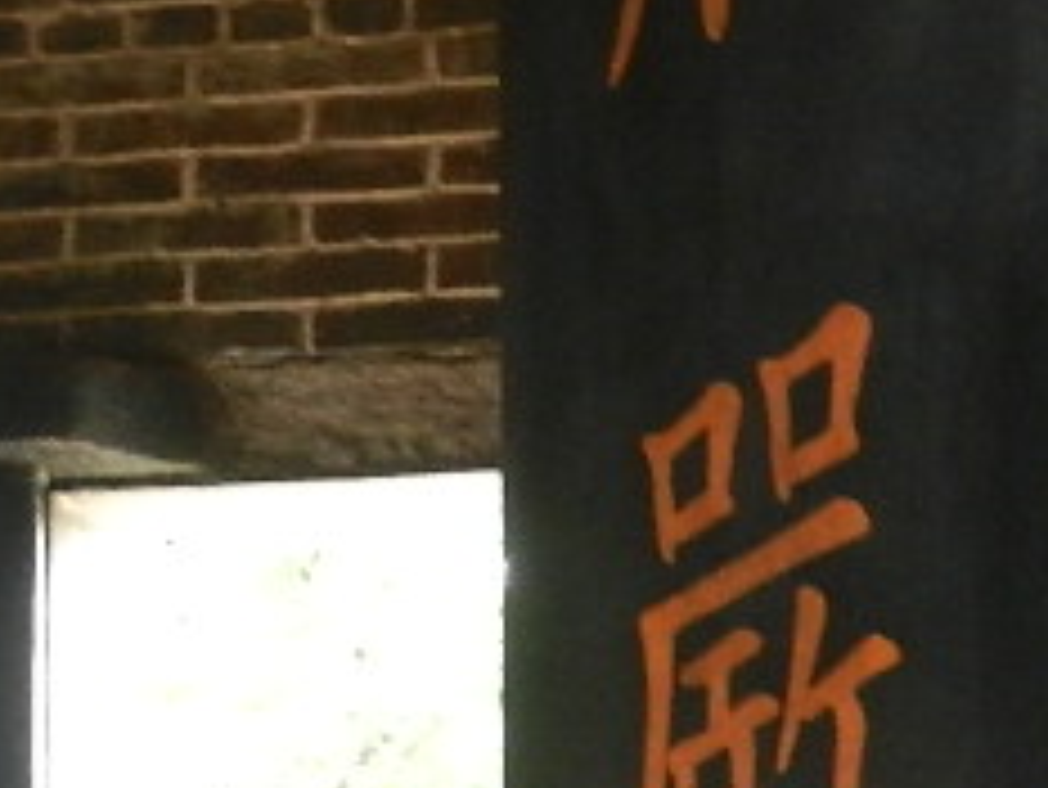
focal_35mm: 167
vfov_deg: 8.9
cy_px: 603
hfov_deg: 11.6
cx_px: -193
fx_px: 5059
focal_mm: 6.9
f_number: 4
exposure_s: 1/6
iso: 400
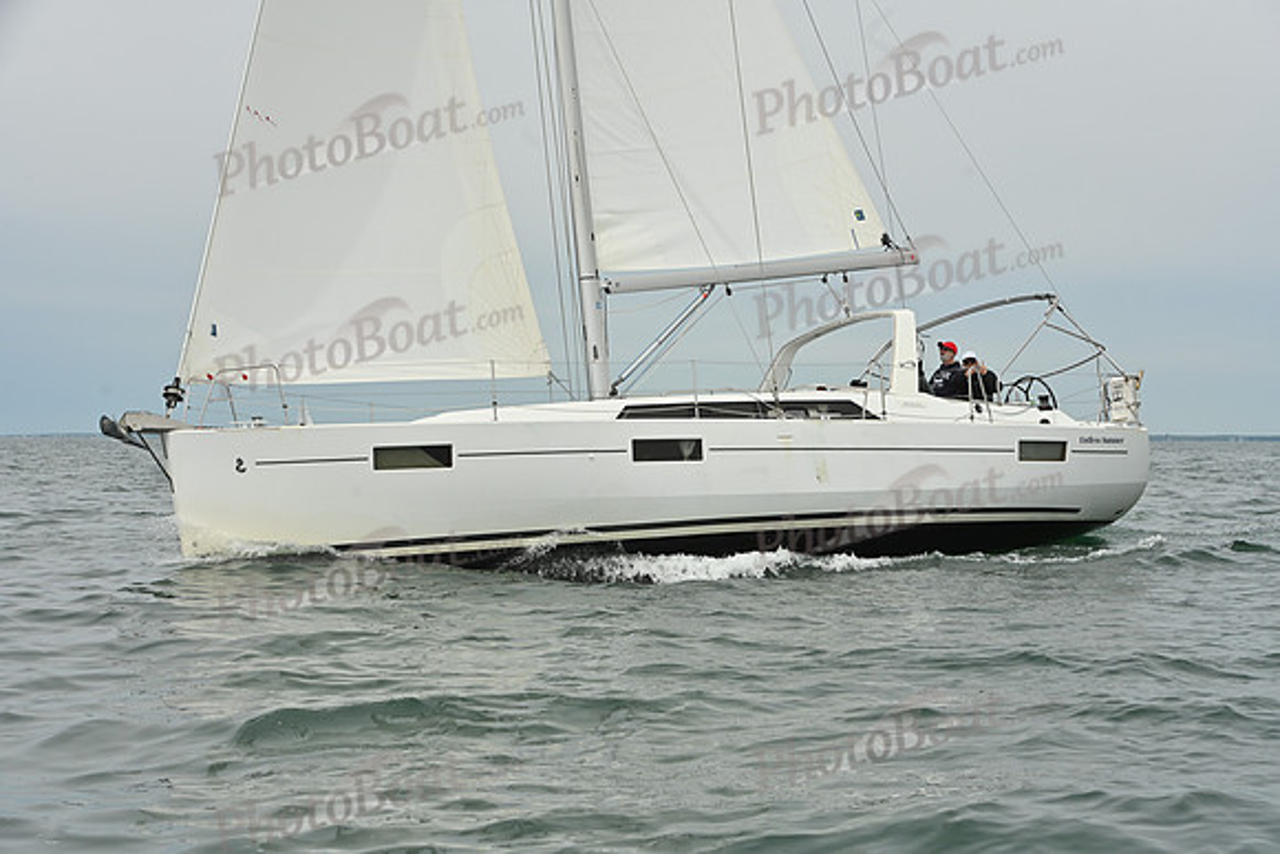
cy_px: 427
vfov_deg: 19.5
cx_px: 640
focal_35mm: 70
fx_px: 2489
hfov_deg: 28.8
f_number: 8
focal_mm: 70
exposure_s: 1/2000
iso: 320
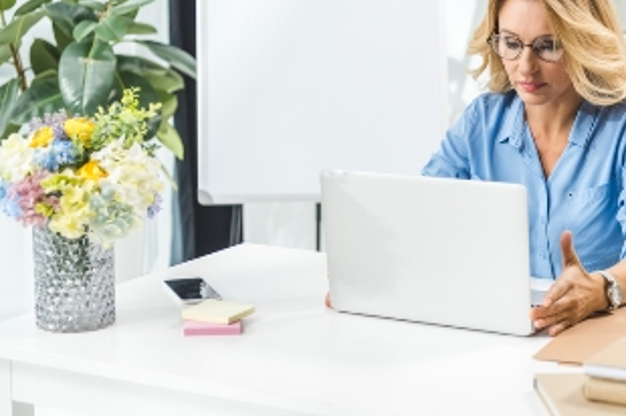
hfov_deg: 28.3
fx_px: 1233
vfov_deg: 19.1
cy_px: 177
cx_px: 424
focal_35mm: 71
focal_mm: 50
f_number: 3.2
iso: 160
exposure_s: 1/200
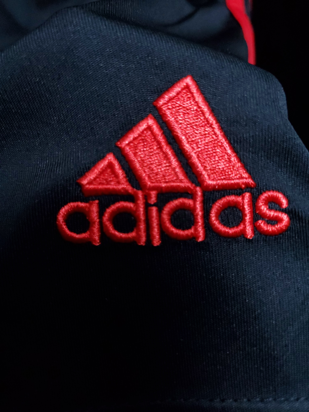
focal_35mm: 26
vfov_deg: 67.3
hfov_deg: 53.1
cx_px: 154
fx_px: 309
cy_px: 206
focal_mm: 4.3
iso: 400
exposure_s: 1/90
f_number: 1.5
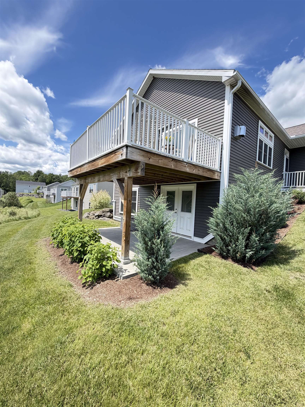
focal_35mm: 14
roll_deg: -3.4
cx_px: 152
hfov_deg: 85.7
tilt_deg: -0.6
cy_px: 204
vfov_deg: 102.1
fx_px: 164
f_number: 2.2
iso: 50
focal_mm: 2.22
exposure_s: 1/386
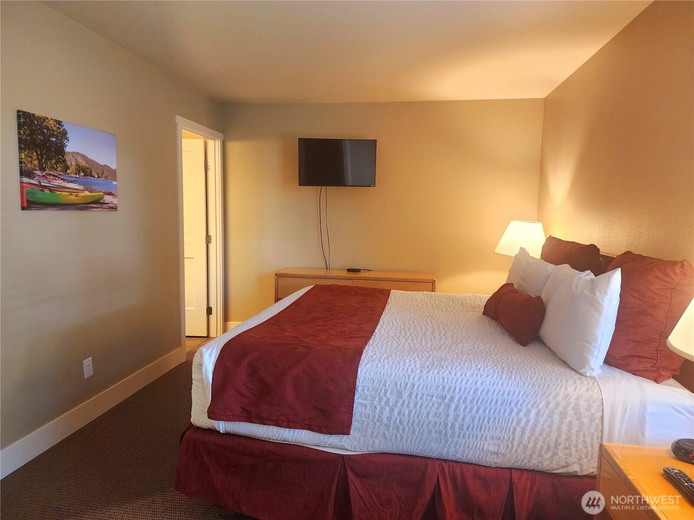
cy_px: 260
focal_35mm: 23
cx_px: 347
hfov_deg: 73.9
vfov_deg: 58.9
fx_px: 461
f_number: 1.8
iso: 400
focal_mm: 6.4
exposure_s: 1/120
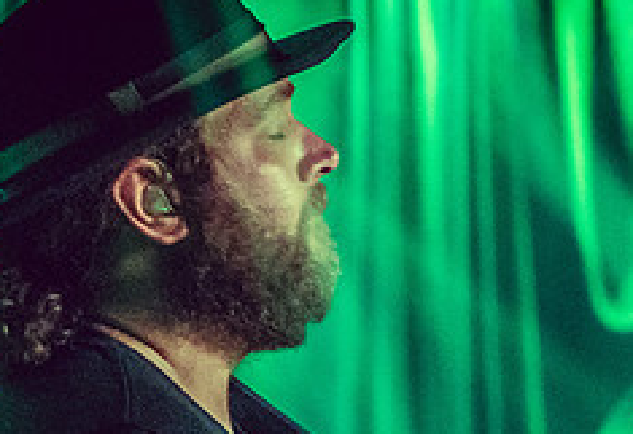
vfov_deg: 6.0
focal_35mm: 232
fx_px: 4114
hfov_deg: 8.8
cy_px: 417
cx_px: 295
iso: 6400
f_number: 2.8
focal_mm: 70
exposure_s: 1/160
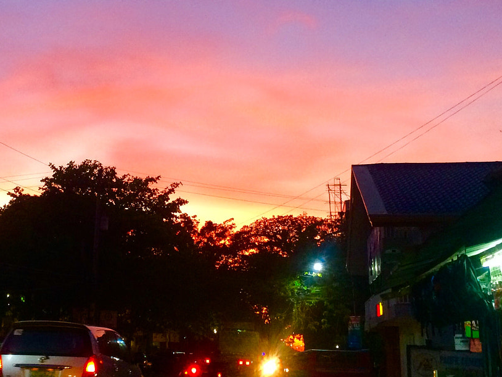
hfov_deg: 33.3
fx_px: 827
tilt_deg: +13.9
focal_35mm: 57
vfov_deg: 25.6
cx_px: 146
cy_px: 157
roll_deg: -0.9
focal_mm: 4.15
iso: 200
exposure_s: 1/30
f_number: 2.2
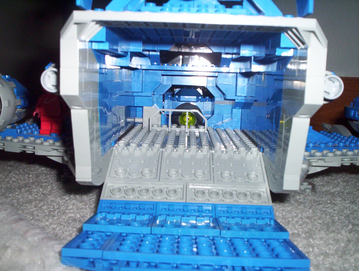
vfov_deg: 37.9
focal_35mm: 38
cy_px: 136
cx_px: 180
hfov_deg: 48.9
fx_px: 395
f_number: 4.5
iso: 140
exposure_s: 1/60
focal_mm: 4.99
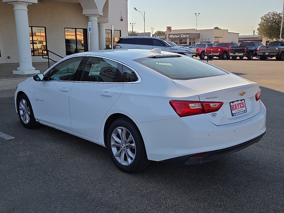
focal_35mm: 37
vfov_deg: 38.7
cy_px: 106
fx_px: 304
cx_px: 142
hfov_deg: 50.1
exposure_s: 1/1667
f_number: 1.8
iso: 25
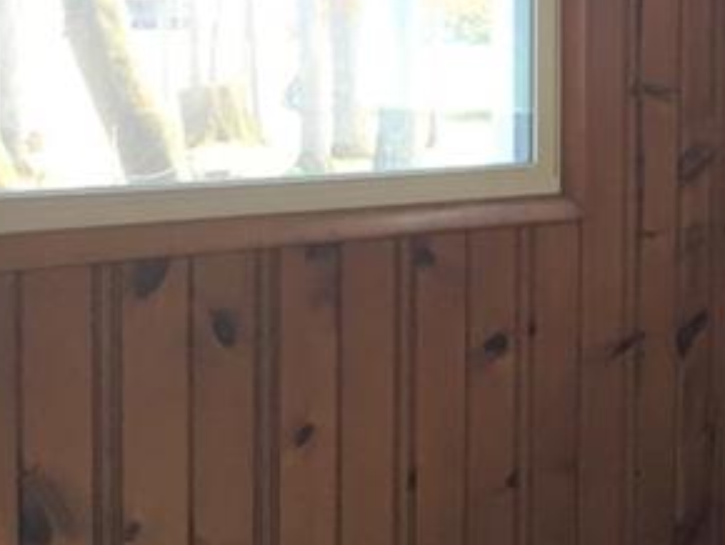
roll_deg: -1.0
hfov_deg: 22.1
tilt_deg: -4.7
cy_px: 138
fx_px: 1677
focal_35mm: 80
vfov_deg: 18.3
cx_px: 925
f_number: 2.2
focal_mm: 4.15
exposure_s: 1/30
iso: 80
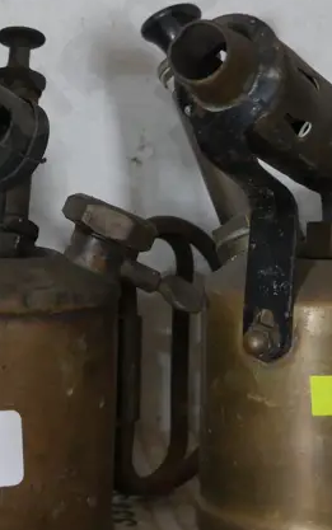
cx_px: -62
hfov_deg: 12.9
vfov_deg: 20.9
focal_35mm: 99
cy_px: 175
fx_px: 1432
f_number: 4.1
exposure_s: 1/60
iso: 1600
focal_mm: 19
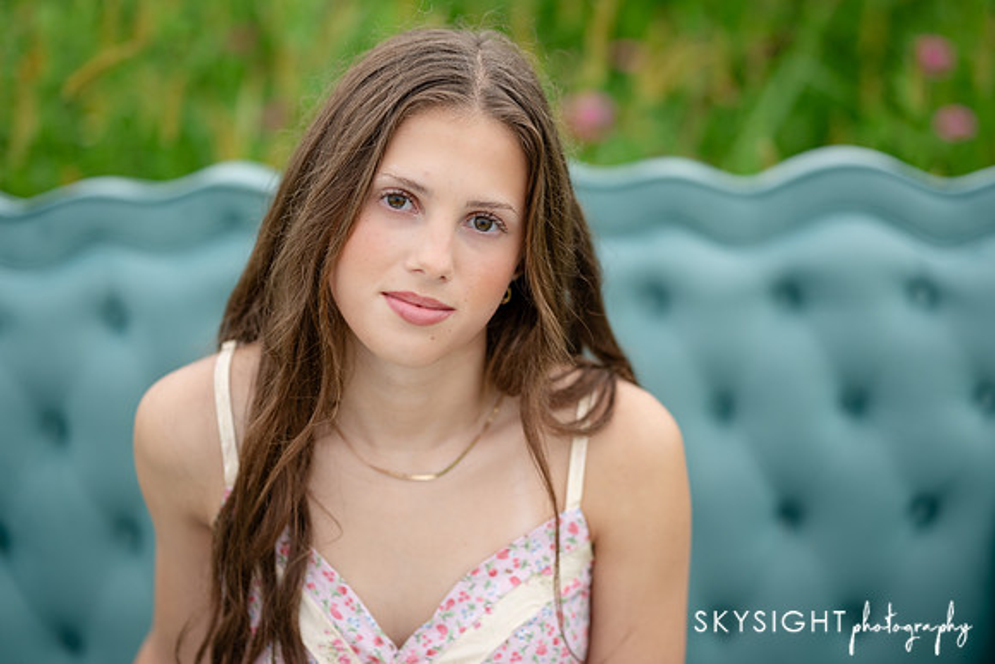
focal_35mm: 87
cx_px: 498
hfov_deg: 23.4
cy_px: 332
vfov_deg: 15.8
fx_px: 2400
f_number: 1.8
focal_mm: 85
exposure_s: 1/400
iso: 320
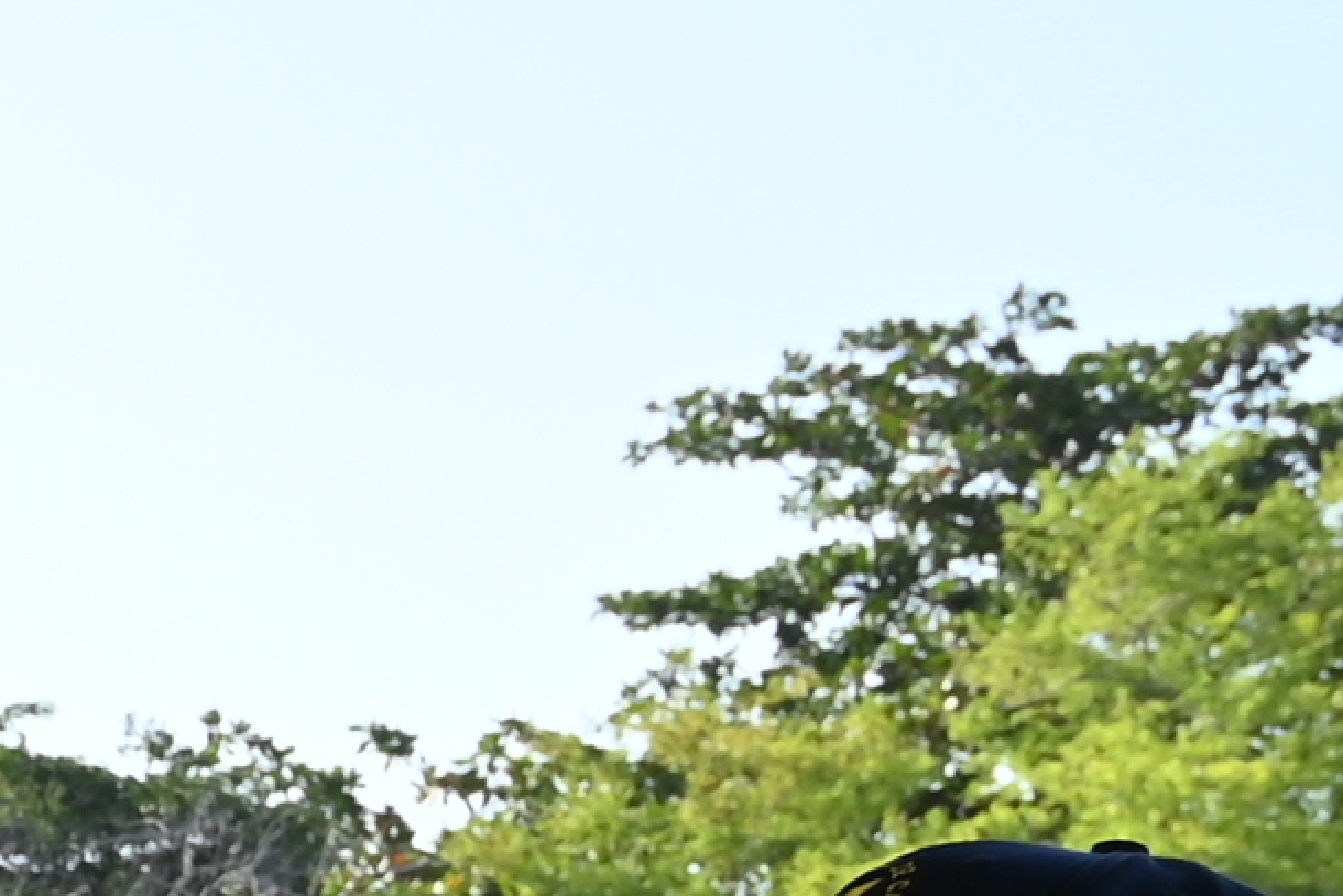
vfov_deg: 7.2
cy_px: 2283
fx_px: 6642
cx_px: -2587
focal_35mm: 178
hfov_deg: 9.3
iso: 125
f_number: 5.6
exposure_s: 1/250
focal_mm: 24
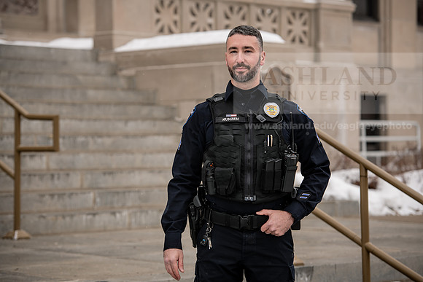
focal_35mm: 125
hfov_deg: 16.4
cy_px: 141
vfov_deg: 11.0
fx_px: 1469
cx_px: 212
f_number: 4
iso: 125
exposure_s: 1/500
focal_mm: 125
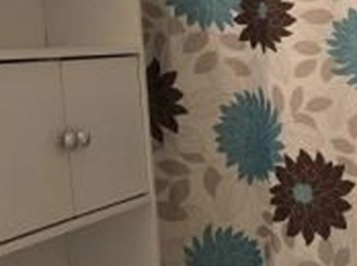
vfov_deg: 14.0
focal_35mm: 103
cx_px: 494
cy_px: 286
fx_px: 1061
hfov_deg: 17.6
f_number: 1.8
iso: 40
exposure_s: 1/17
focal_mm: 3.99
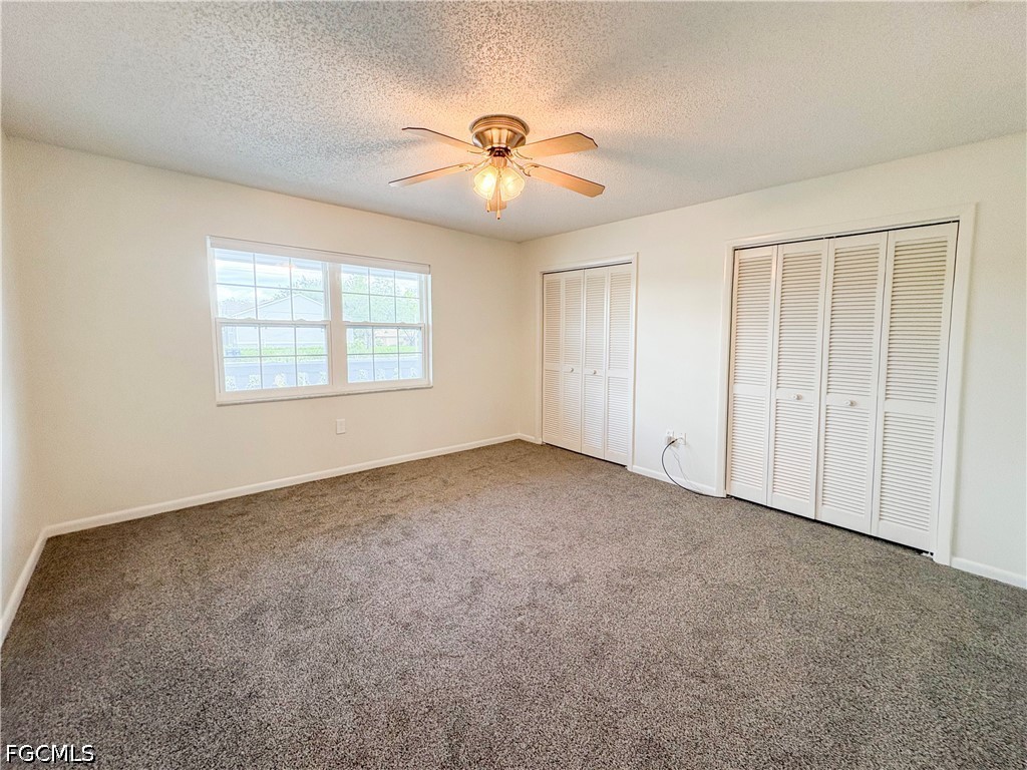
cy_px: 385
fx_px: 415
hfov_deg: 102.1
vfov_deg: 85.7
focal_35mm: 14
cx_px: 514
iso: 160
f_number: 2.2
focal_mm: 2.22
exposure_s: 1/120
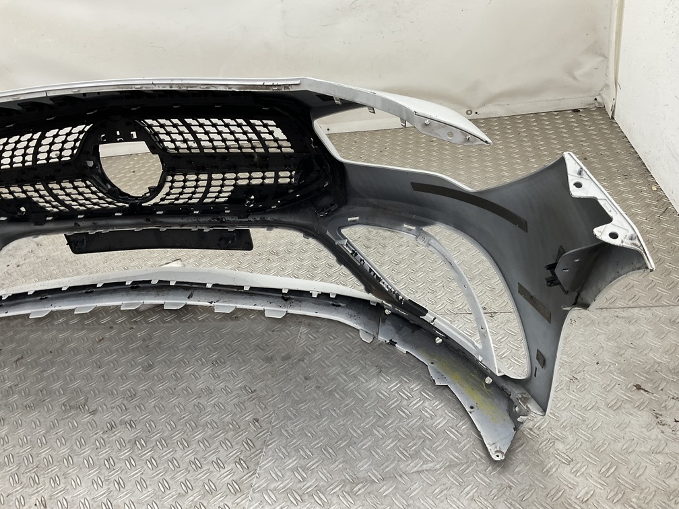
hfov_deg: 61.7
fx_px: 569
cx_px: 340
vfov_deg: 48.2
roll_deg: +9.8
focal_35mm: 29
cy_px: 254
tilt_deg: -30.9
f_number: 1.8
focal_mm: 3
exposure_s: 1/100
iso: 32
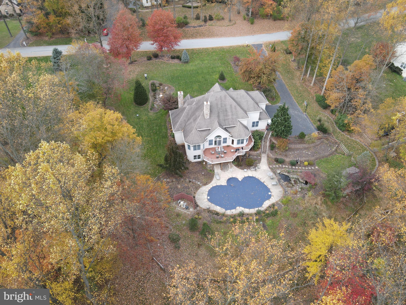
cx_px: 203
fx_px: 281
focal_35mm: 24
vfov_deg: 56.8
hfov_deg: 71.6
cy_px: 152
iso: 100
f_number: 2.8
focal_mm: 4.5
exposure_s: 1/80
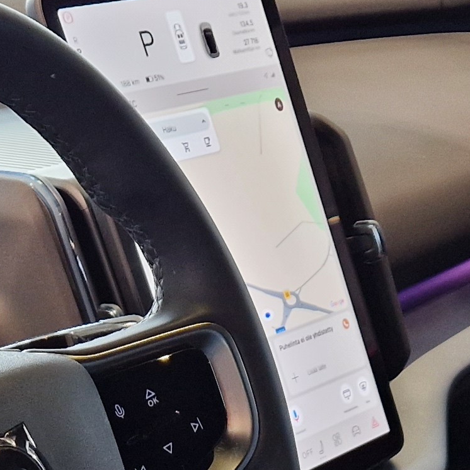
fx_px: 1674
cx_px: 357
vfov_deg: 14.5
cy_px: 784
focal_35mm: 109
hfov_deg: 15.9
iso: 160
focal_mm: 5.4
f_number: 1.8
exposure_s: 1/100
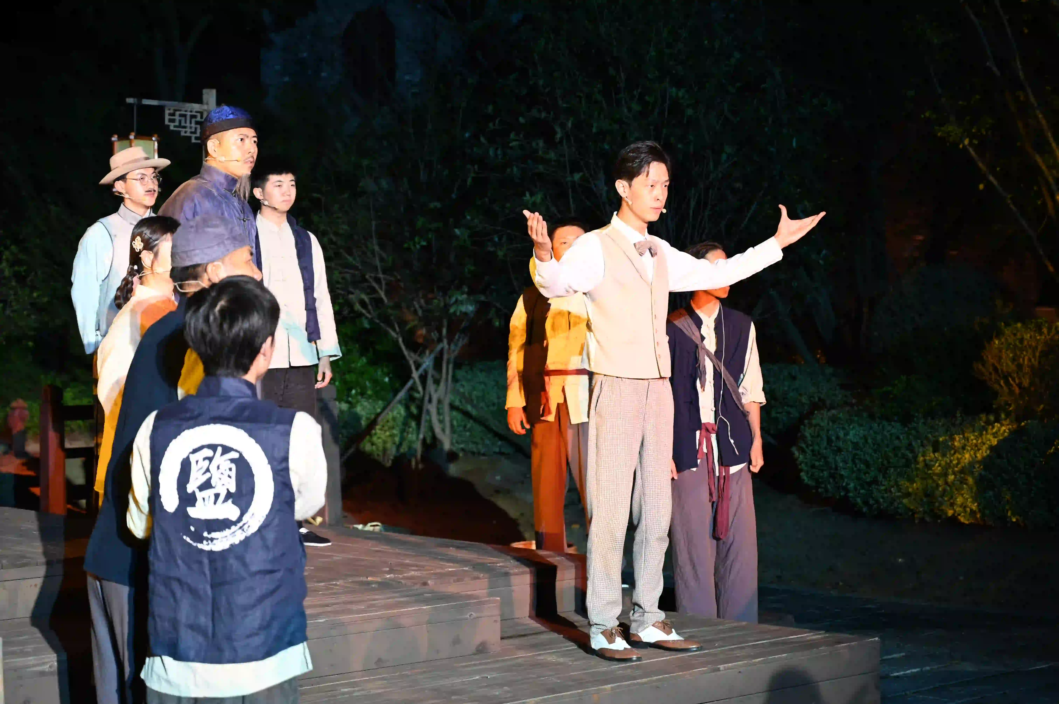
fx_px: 2058
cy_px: 352
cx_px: 530
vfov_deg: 19.4
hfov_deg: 28.9
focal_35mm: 70
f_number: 4
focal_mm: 70
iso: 2200
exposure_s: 1/125
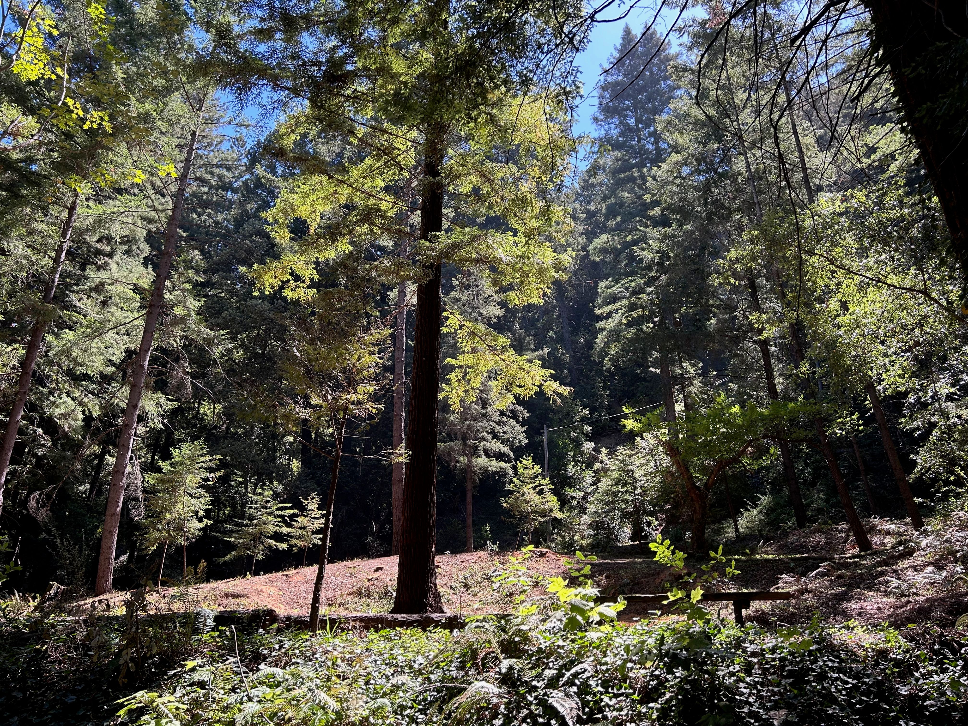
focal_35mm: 26
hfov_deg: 67.3
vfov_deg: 53.1
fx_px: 727
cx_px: 484
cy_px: 363
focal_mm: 5.7
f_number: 1.5
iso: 50
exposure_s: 1/427
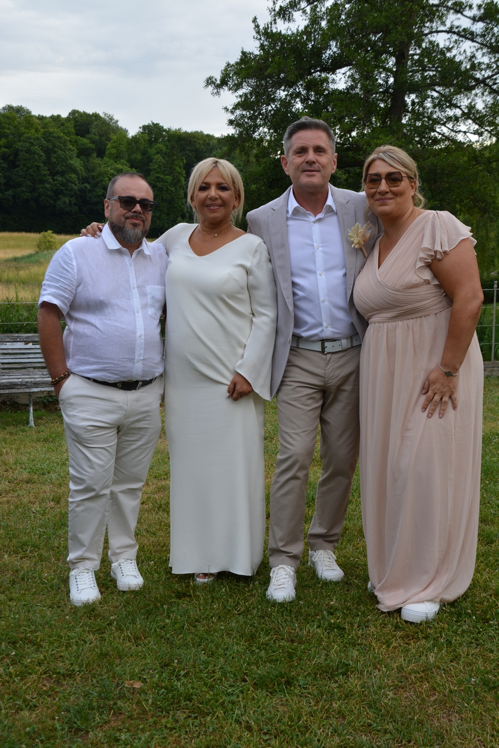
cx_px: 250
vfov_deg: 43.6
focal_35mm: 45
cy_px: 374
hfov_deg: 29.9
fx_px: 936
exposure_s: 1/125
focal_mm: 30
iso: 200
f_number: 5.6
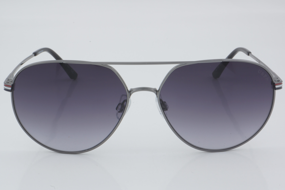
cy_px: 95
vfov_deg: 18.2
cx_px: 142
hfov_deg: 27.0
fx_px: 594
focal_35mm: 75
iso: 100
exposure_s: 1/3
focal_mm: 50
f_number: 32
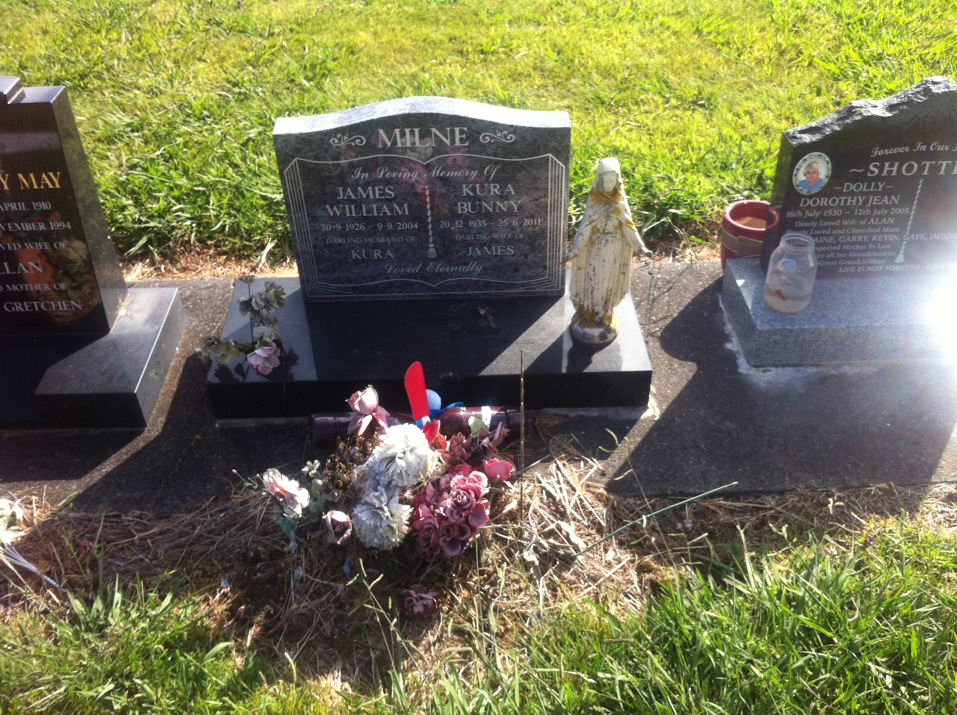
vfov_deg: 40.6
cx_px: 478
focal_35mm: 35
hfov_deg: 52.7
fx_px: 966
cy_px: 358
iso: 80
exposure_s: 1/471
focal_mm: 3.85
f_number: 2.8
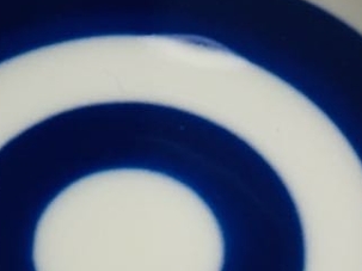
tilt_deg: -51.8
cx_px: 145
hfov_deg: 17.1
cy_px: 77
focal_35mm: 115
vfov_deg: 12.8
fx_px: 1202
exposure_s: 1/30
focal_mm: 4.15
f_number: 2.2
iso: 125
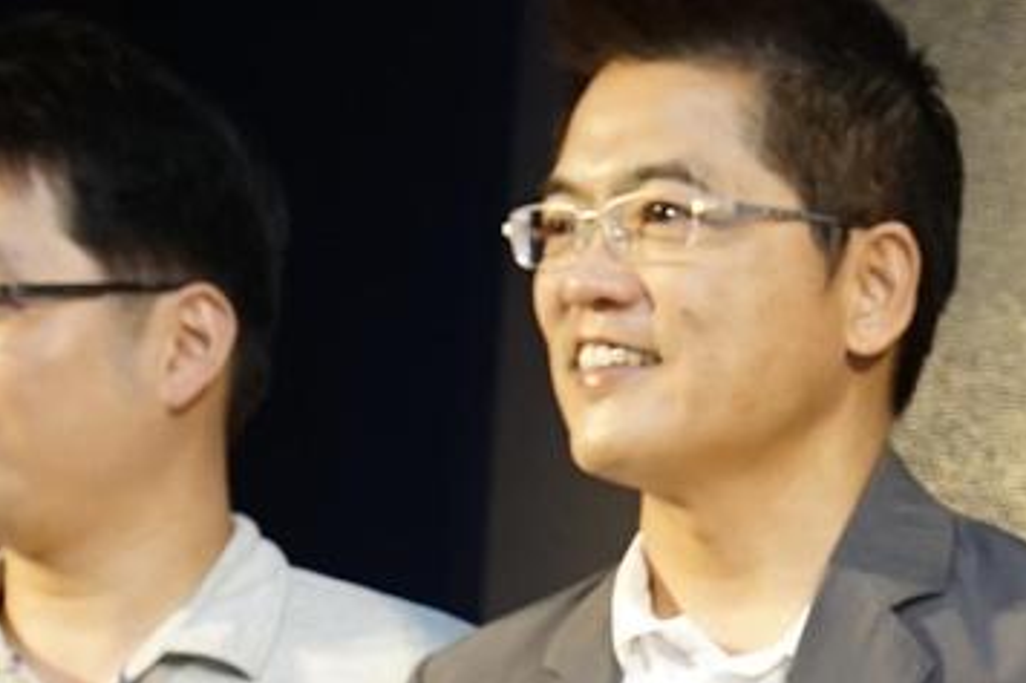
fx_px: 4956
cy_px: 1318
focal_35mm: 174
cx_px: 1631
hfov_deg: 11.3
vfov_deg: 7.6
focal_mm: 31
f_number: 4
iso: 800
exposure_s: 1/125
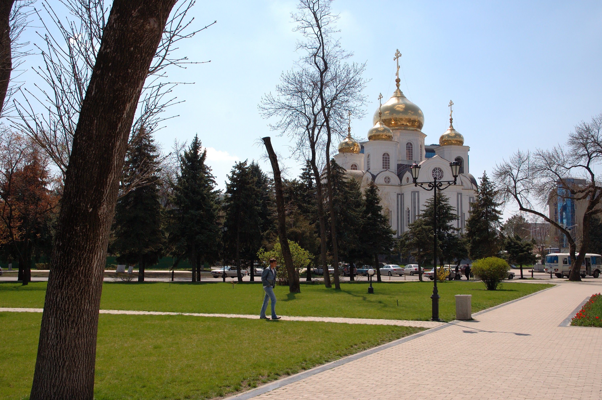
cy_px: 200
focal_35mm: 36
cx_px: 301
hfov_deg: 53.2
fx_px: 601
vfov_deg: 36.8
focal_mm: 24
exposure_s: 1/800
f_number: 7.1
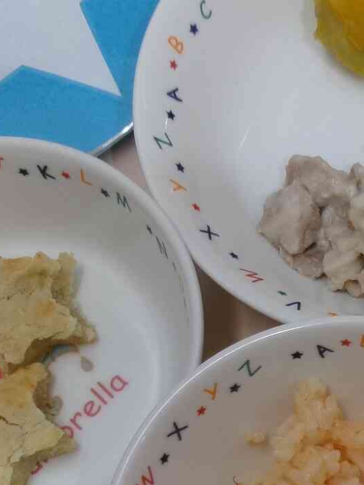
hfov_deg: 15.2
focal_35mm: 91
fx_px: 1275
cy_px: 427
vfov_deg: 21.1
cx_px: 529
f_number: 3.9
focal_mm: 5.1
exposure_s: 1/34
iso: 111
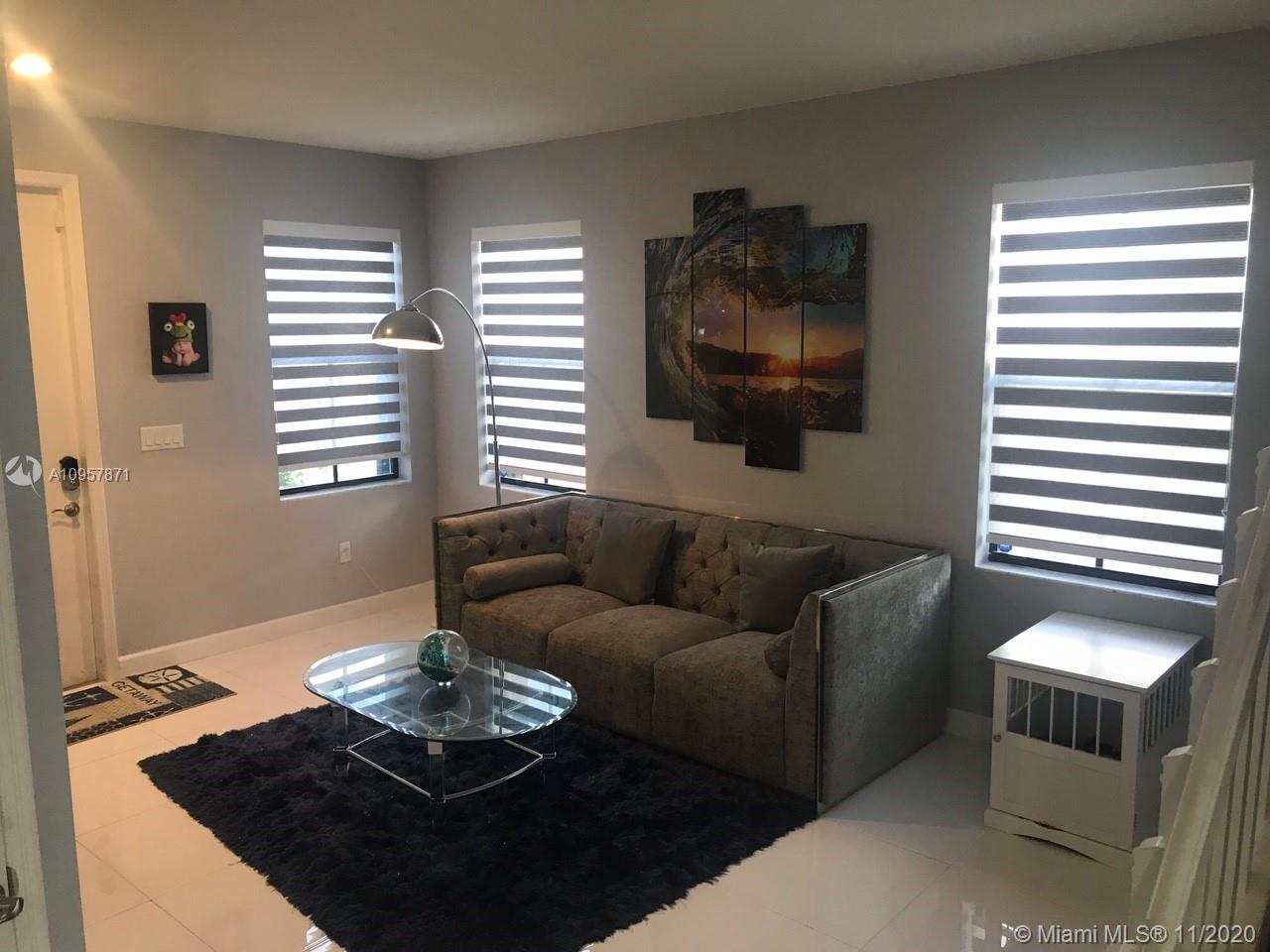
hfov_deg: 63.4
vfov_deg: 49.7
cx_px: 635
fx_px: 1027
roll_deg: +0.4
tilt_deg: -9.2
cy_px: 476
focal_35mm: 28
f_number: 1.8
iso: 40
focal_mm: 3.99
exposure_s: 1/24
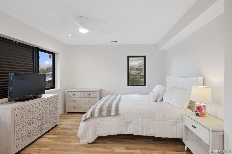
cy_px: 77
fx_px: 103
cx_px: 116
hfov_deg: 96.8
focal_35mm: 16
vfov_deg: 73.7
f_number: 5.6
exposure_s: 1/15
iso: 64
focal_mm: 16
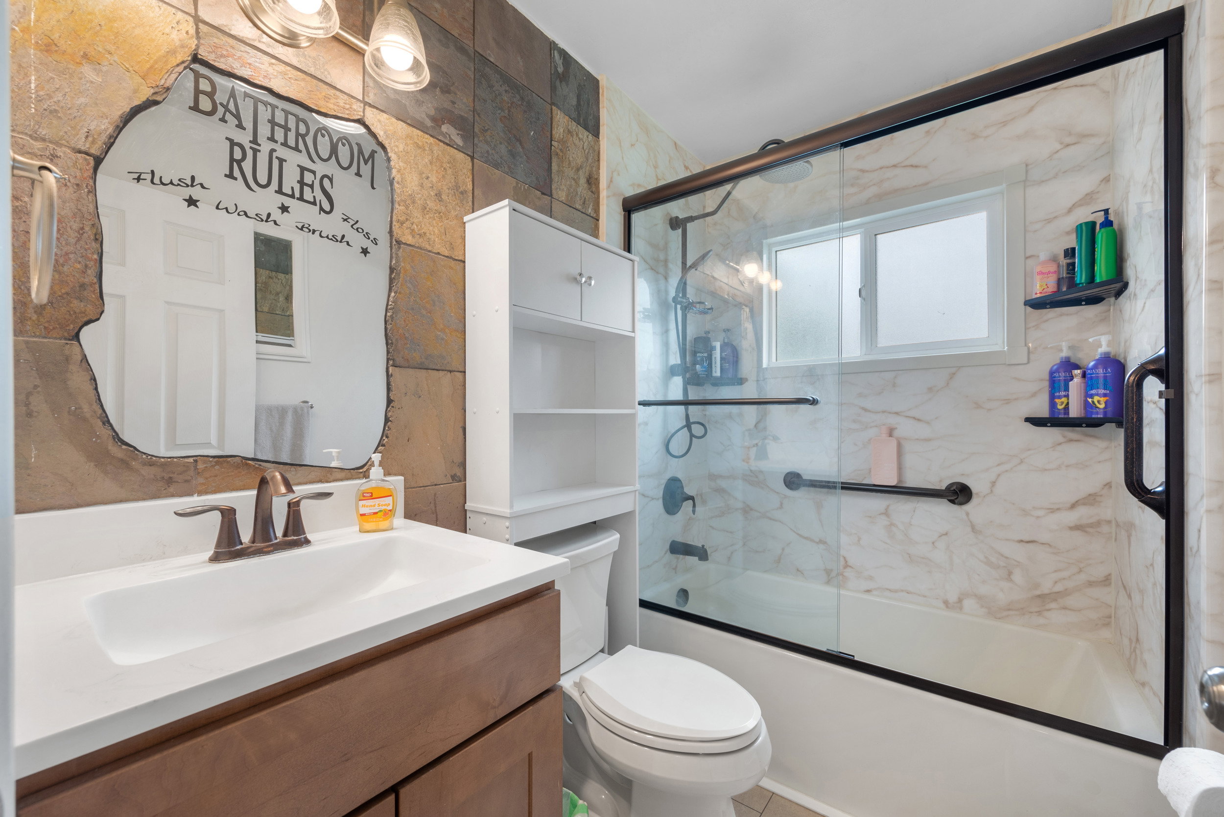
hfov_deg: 104.2
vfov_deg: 81.3
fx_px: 476
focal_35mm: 14
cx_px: 612
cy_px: 408
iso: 500
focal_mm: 14
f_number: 8
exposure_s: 1/2.5
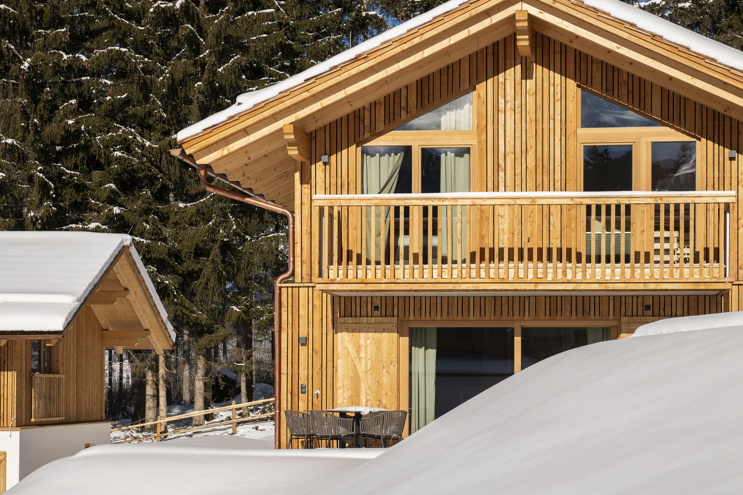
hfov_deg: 25.9
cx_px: 444
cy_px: 257
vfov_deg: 17.5
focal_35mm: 78
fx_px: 1610
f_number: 5
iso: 100
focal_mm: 58
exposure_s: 1/1250
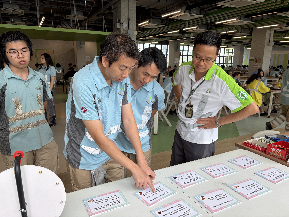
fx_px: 217
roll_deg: -0.5
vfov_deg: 53.1
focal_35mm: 26
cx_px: 144
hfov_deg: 67.3
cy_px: 108
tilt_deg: -11.8
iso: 32
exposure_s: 1/122
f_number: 1.6
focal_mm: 5.96
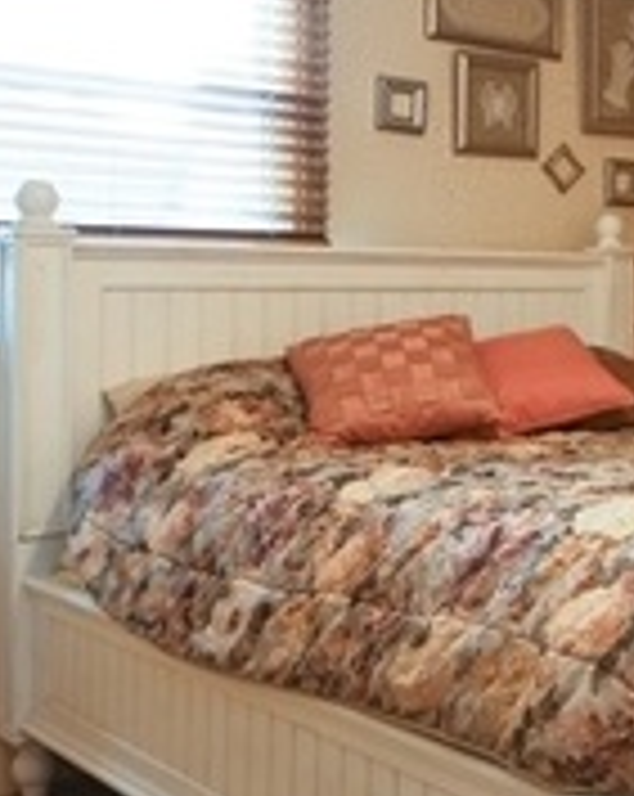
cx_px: 872
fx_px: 1199
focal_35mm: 51
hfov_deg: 24.8
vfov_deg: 36.2
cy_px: 245
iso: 200
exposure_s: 1/6
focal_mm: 10
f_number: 6.3
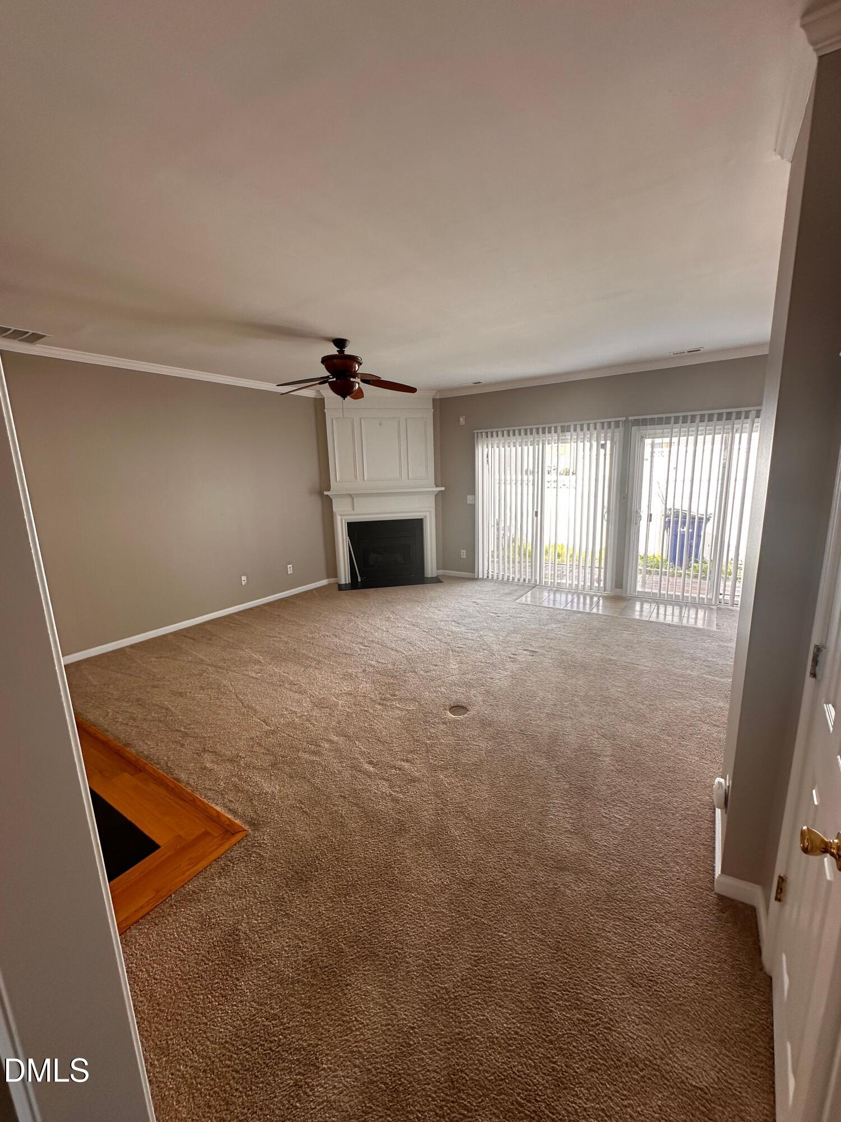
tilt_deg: -11.0
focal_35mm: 14
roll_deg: +1.5
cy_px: 561
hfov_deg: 85.7
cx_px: 420
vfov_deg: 102.1
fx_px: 454
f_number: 2.2
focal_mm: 2.22
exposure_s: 1/99
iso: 80
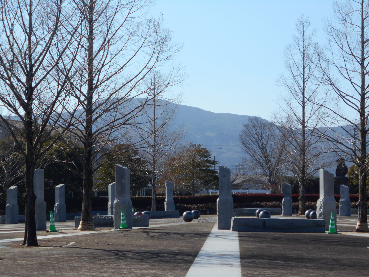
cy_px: 138
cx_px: 184
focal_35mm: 99
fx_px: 1055
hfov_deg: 19.8
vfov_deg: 14.9
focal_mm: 17.6
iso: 80
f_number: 5.5
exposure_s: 1/400
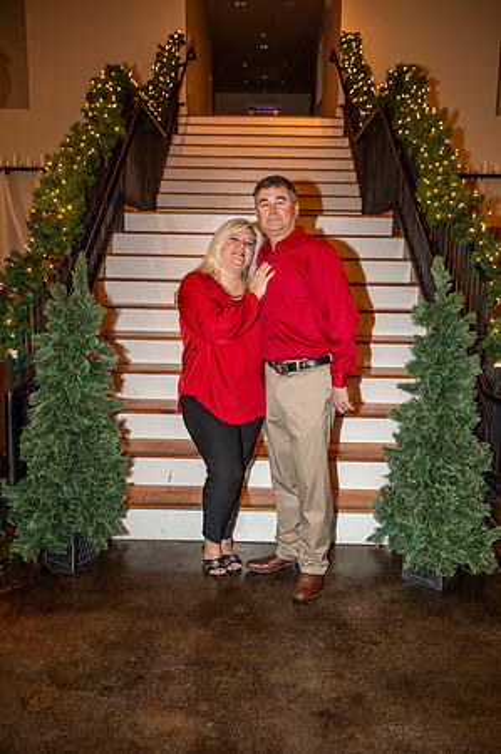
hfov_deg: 41.0
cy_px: 377
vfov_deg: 58.8
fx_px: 669
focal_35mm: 32
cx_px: 250
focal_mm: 32
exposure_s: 1/125
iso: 1600
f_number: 4
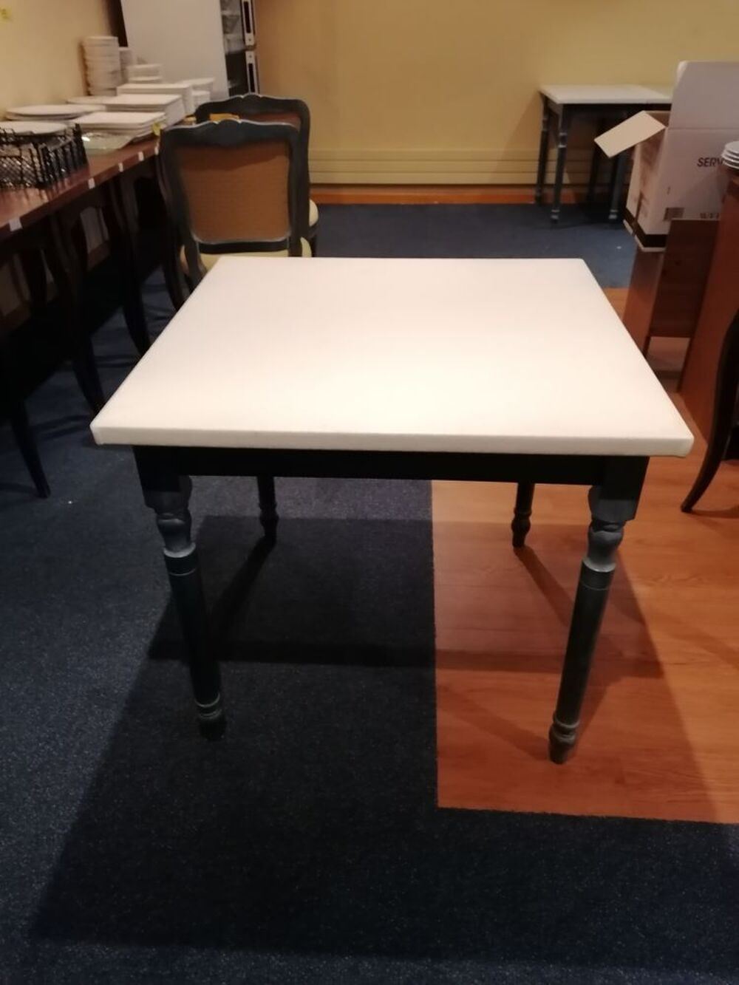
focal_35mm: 27
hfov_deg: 51.4
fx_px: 768
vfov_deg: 65.3
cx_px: 370
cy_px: 492
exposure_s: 1/25
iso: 640
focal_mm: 4.75
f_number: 1.8
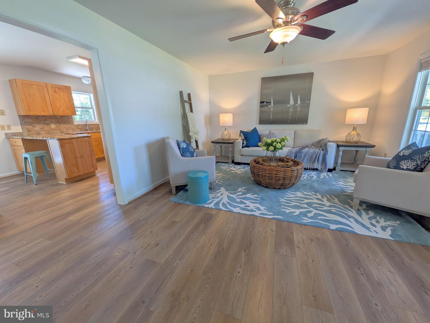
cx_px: 215
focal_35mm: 14
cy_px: 162
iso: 117
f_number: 2.2
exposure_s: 1/120
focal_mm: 1.85
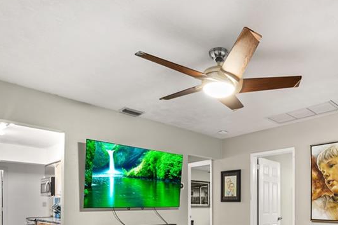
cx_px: 222
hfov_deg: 65.8
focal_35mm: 27
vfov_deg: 43.3
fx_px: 253
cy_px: 208
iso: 250
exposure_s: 5
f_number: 10
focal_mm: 14
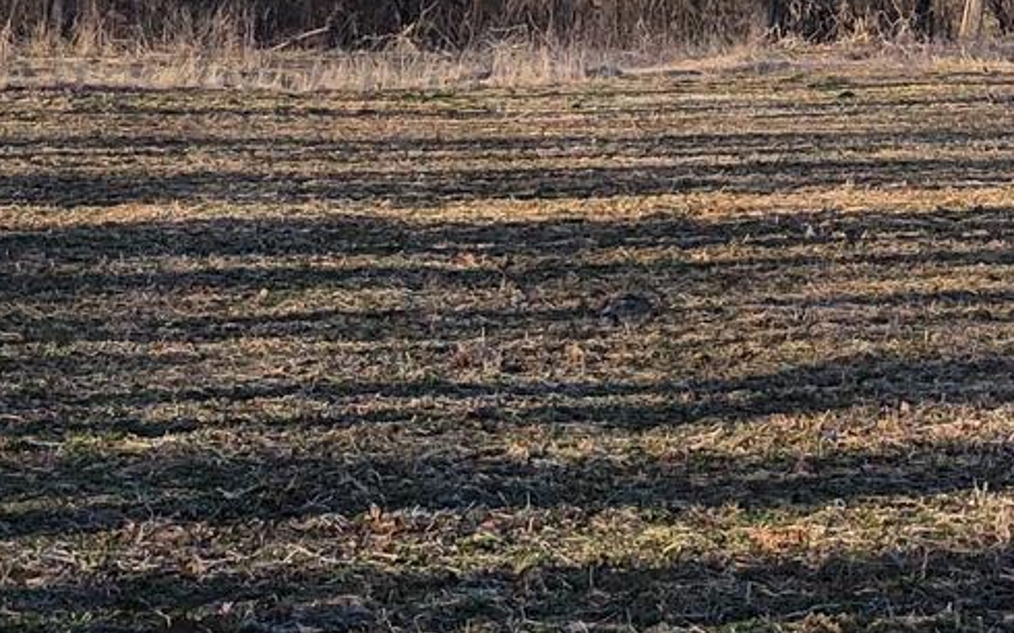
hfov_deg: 16.7
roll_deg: -2.5
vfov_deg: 10.4
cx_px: 803
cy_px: -89
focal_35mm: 124
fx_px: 3426
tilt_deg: -2.0
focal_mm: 3.99
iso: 20
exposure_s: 1/923
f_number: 1.8
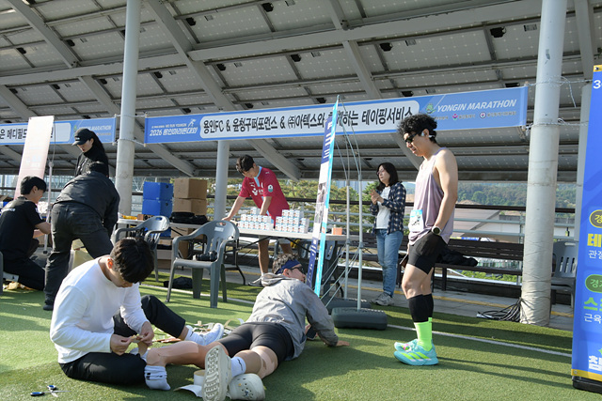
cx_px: 301
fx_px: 602
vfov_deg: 36.9
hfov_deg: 53.1
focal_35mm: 36
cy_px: 200
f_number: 7.1
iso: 320
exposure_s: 1/250
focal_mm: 24
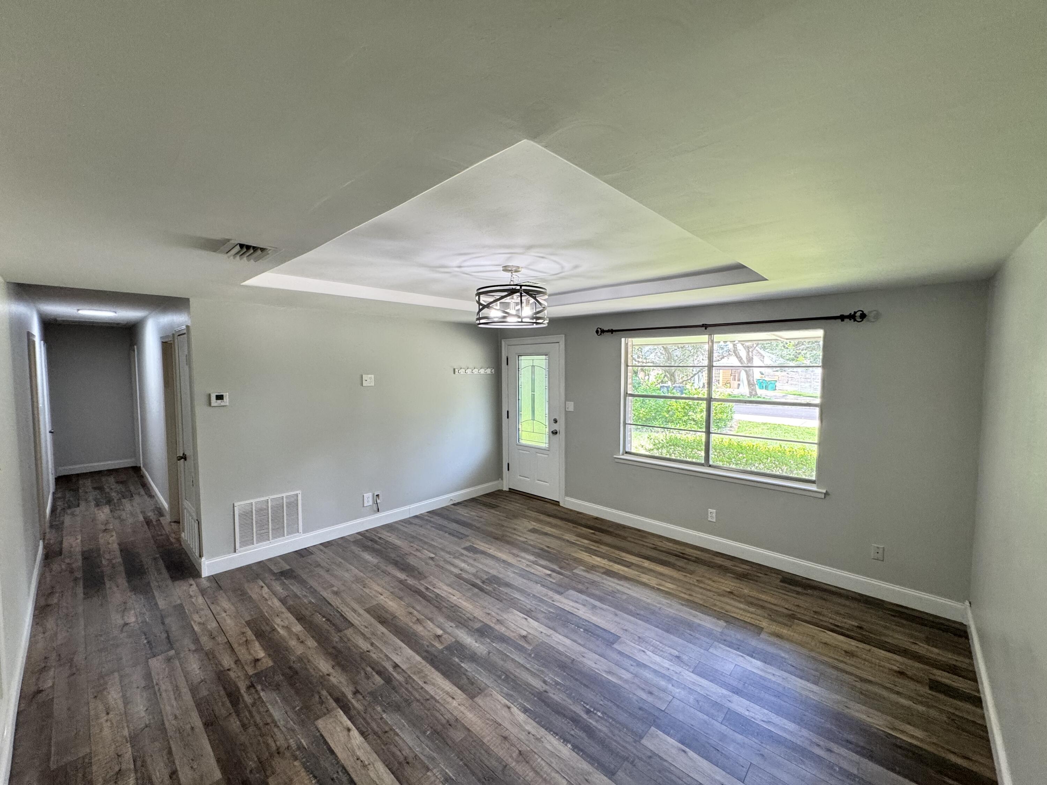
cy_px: 392
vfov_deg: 85.7
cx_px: 524
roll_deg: +0.0
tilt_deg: -3.6
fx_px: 423
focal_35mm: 14
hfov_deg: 102.1
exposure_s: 1/120
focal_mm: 2.22
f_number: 2.2
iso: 250
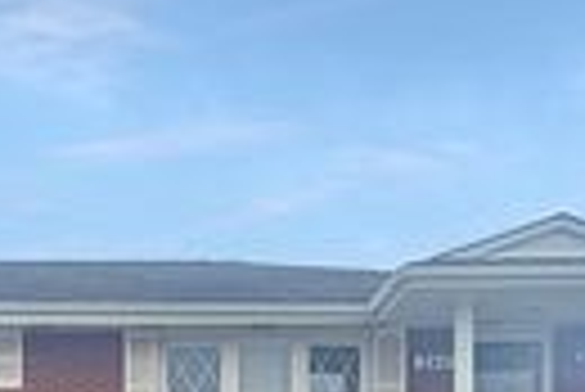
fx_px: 1562
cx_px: 81
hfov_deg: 20.9
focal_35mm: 96
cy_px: 611
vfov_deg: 13.4
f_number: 1.78
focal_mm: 6.76
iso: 80
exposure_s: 1/3953
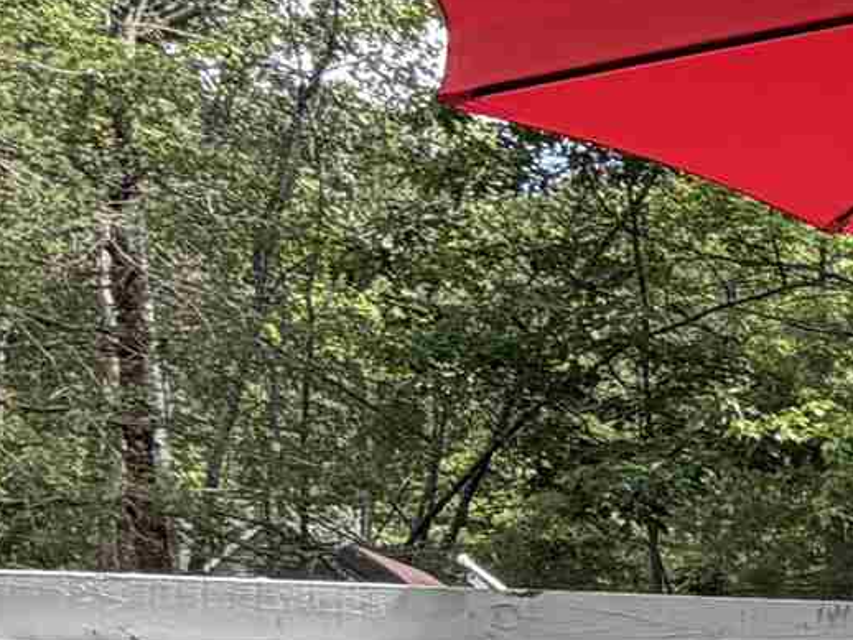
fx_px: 2046
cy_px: 754
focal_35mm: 83
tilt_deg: -0.3
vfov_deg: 17.1
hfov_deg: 15.3
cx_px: 1966
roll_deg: -0.2
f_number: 2.2
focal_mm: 2.22
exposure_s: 1/188
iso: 50
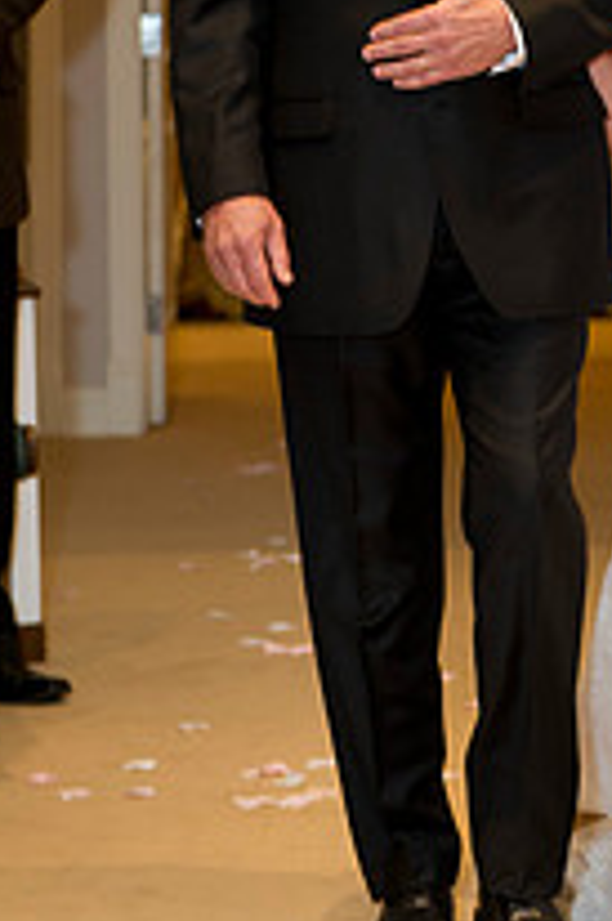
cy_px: 125
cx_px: 632
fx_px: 3908
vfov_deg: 13.3
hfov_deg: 8.9
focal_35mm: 153
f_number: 4
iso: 1250
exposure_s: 1/80
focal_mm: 70
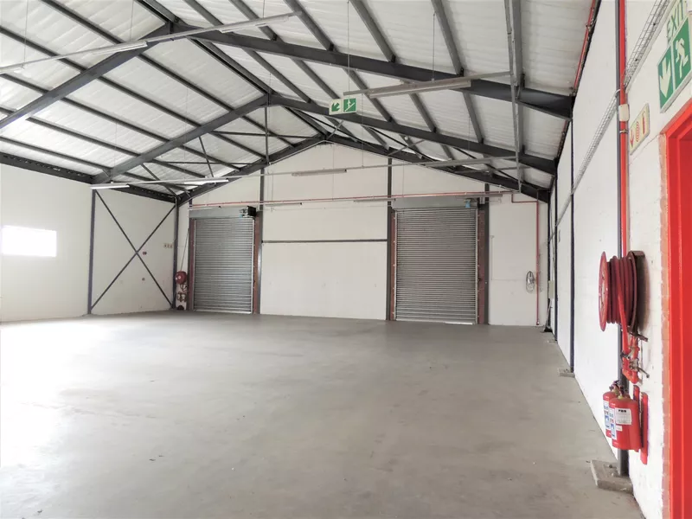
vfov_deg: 56.8
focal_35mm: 24
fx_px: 480
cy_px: 260
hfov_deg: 71.6
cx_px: 346
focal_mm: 4.3
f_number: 3
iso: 400
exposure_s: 1/25
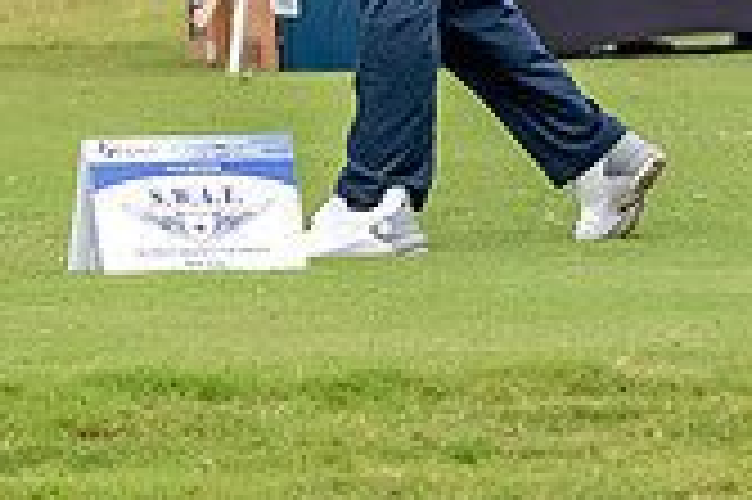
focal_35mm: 1042
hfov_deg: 2.0
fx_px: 21744
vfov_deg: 1.3
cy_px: -358
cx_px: 437
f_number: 5.6
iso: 2200
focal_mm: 200
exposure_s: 1/2000
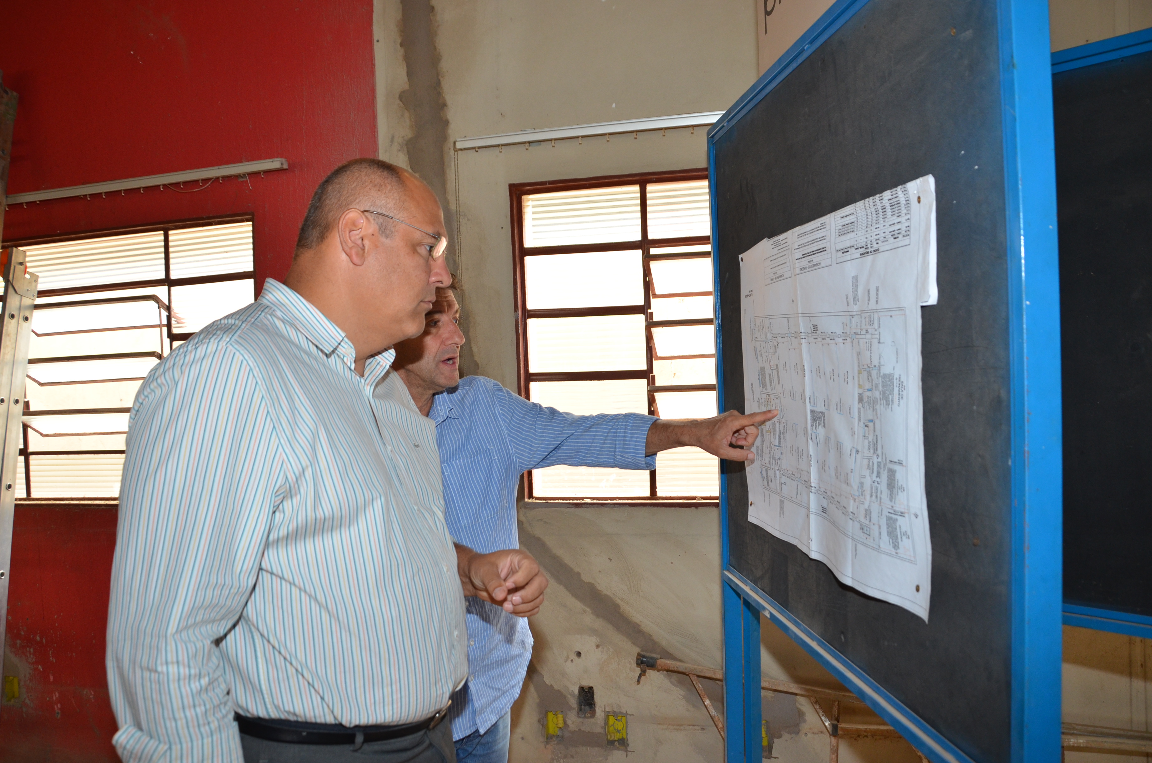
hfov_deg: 67.5
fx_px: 862
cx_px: 576
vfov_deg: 47.7
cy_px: 382
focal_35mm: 27
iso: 450
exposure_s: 1/60
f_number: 4
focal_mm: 18
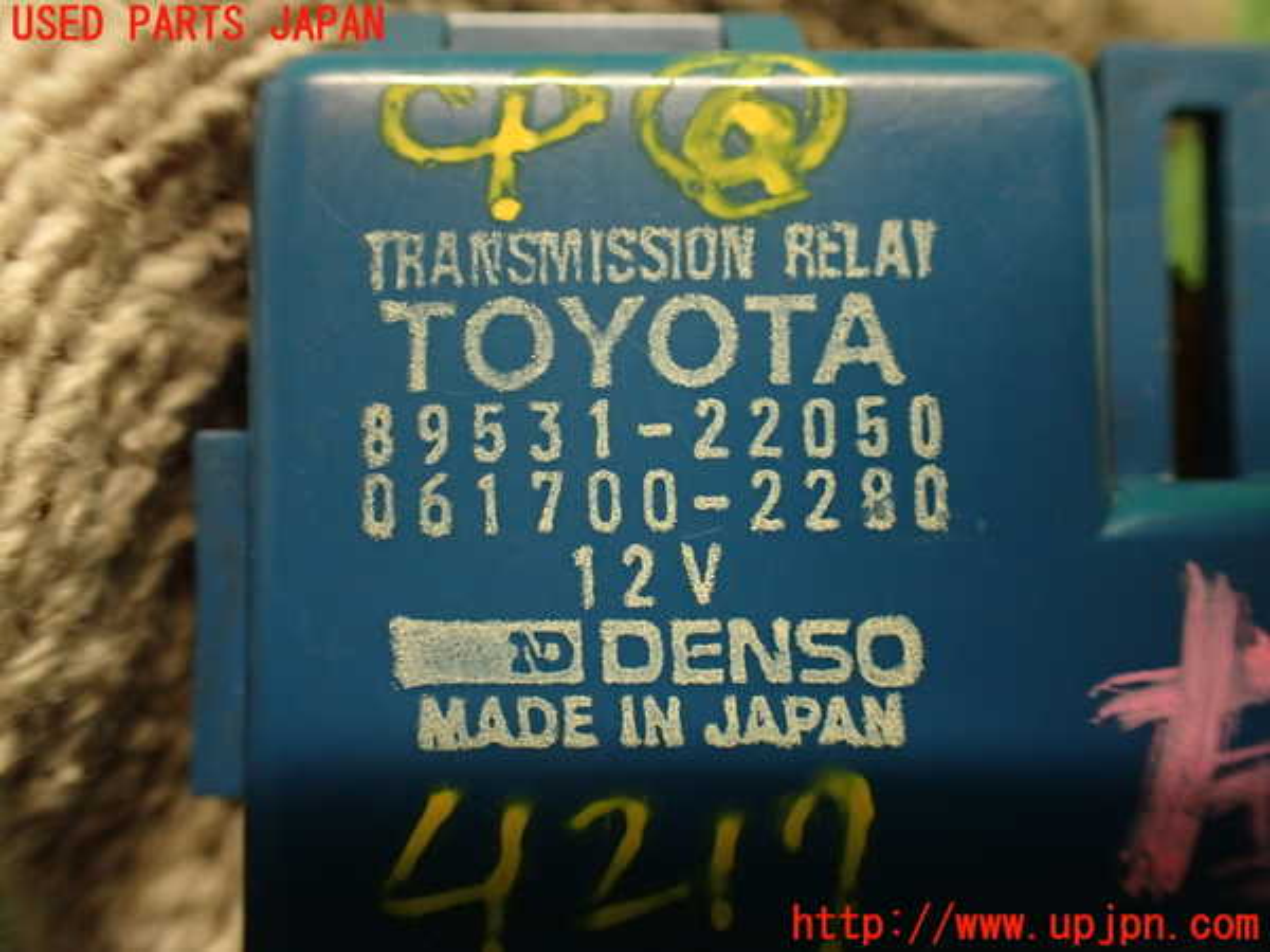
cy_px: 476
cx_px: 635
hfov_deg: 56.8
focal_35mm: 32
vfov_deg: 44.2
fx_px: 1174
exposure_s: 1/30
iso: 500
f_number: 2.4
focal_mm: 5.79
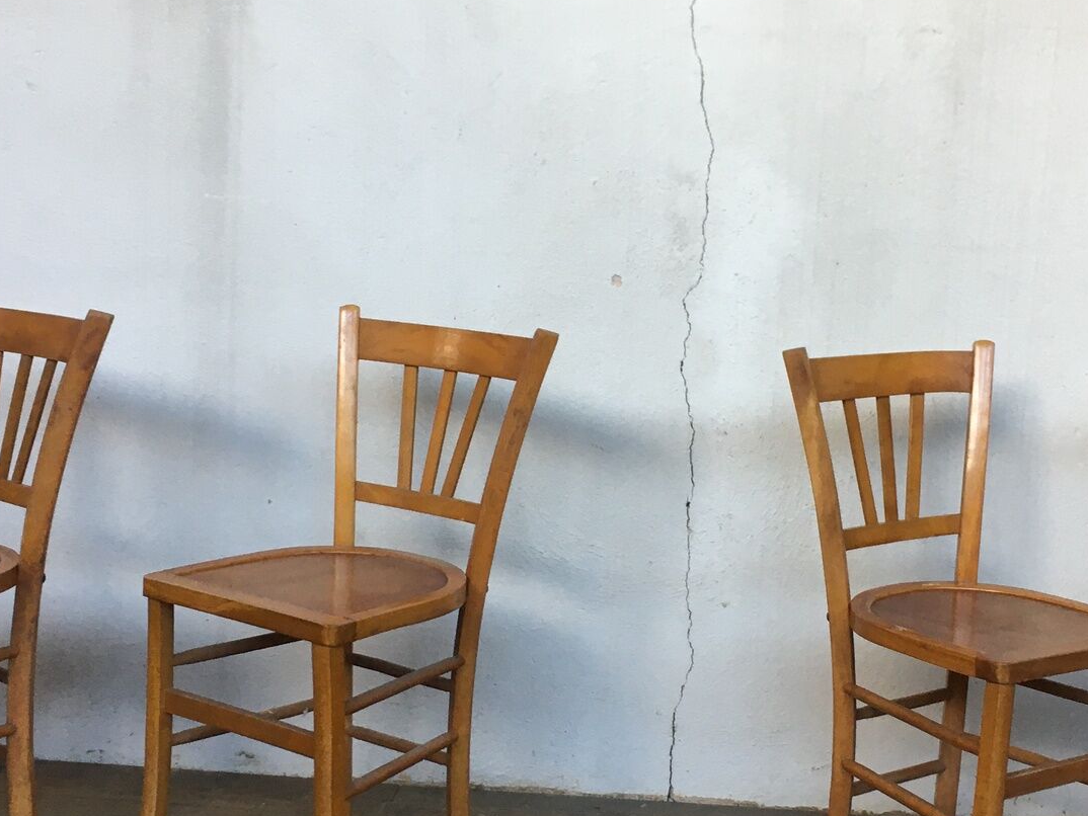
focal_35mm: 54
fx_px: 1698
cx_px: 629
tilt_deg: -7.8
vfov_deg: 27.0
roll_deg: -3.8
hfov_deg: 35.5
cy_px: 404
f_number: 2.2
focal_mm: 4.15
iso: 32
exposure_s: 1/33
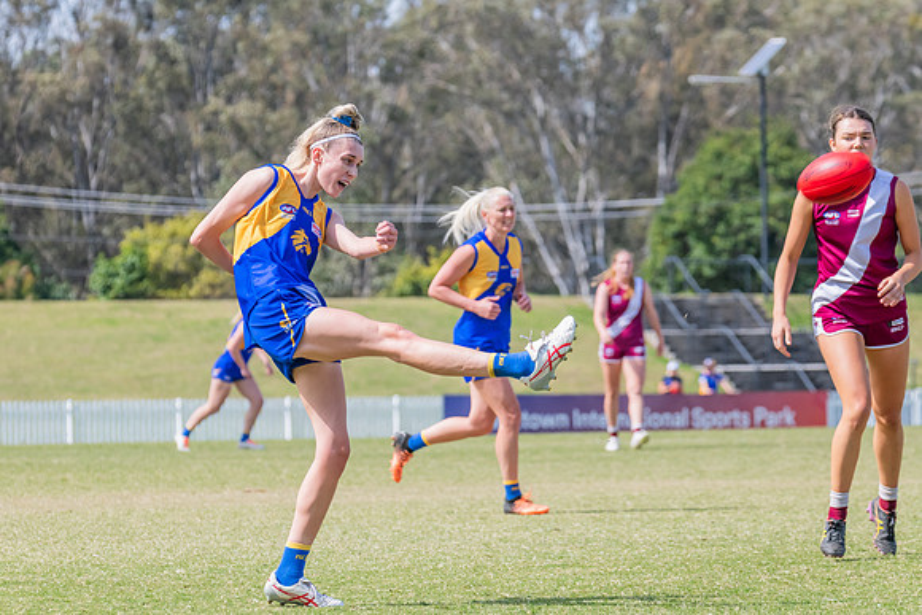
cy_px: 296
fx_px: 6888
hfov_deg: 7.7
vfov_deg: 5.1
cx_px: 406
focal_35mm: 269
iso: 800
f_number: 9
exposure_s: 1/1250
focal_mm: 240
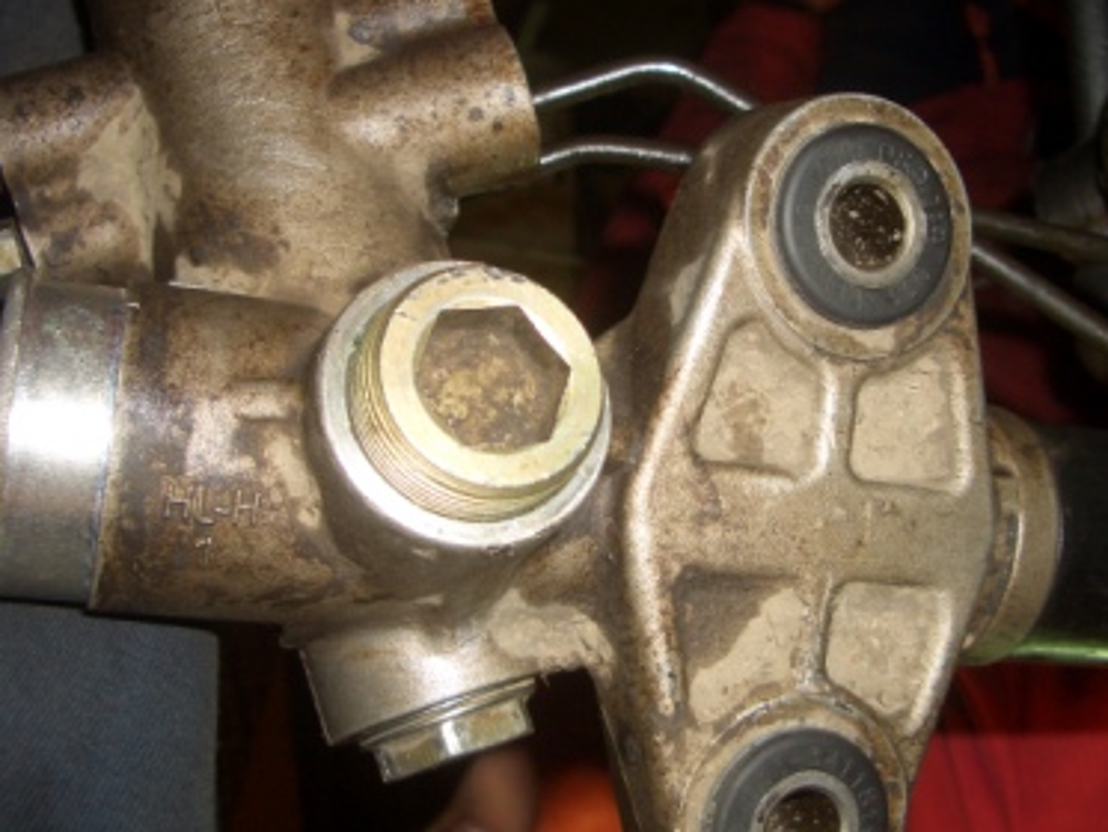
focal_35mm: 42
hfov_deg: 44.7
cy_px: 413
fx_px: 1345
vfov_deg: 34.4
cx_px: 597
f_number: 2.6
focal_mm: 5.8
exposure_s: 1/60
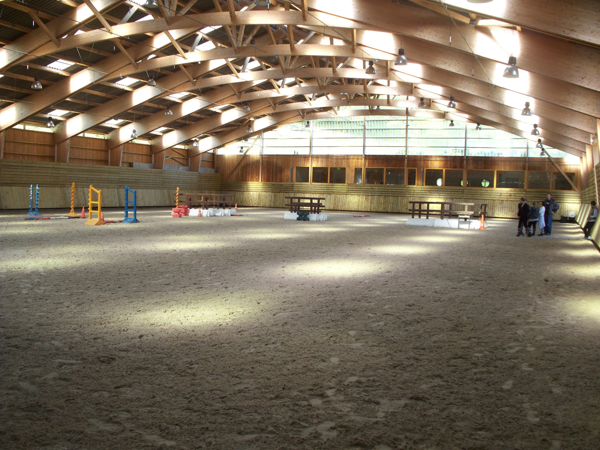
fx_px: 624
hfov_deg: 51.4
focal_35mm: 36
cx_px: 300
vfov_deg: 39.7
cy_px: 225
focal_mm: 7.54
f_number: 2.8
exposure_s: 1/60
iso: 64
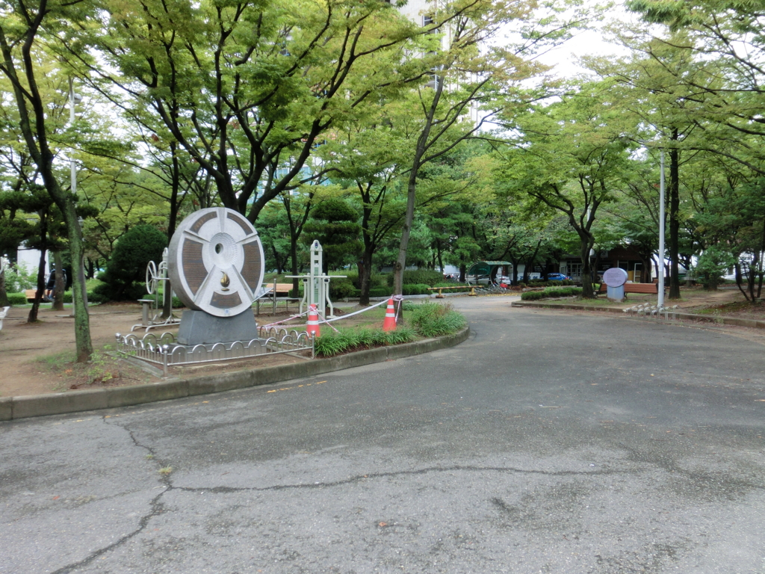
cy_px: 287
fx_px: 619
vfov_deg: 49.7
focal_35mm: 28
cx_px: 382
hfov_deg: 63.4
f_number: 3
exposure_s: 1/160
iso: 100
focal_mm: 5
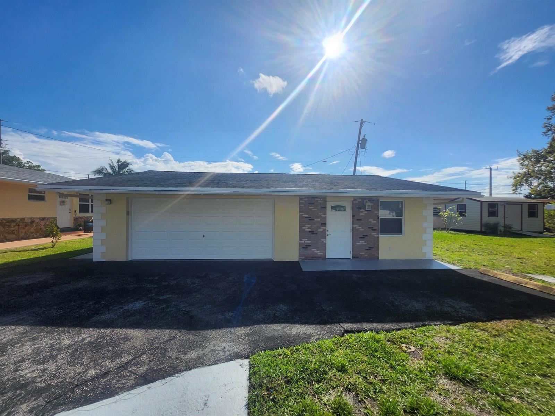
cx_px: 278
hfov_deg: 106.2
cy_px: 208
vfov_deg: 89.9
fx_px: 208
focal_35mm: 13
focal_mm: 1.74
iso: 40
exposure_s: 1/4436
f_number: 2.2
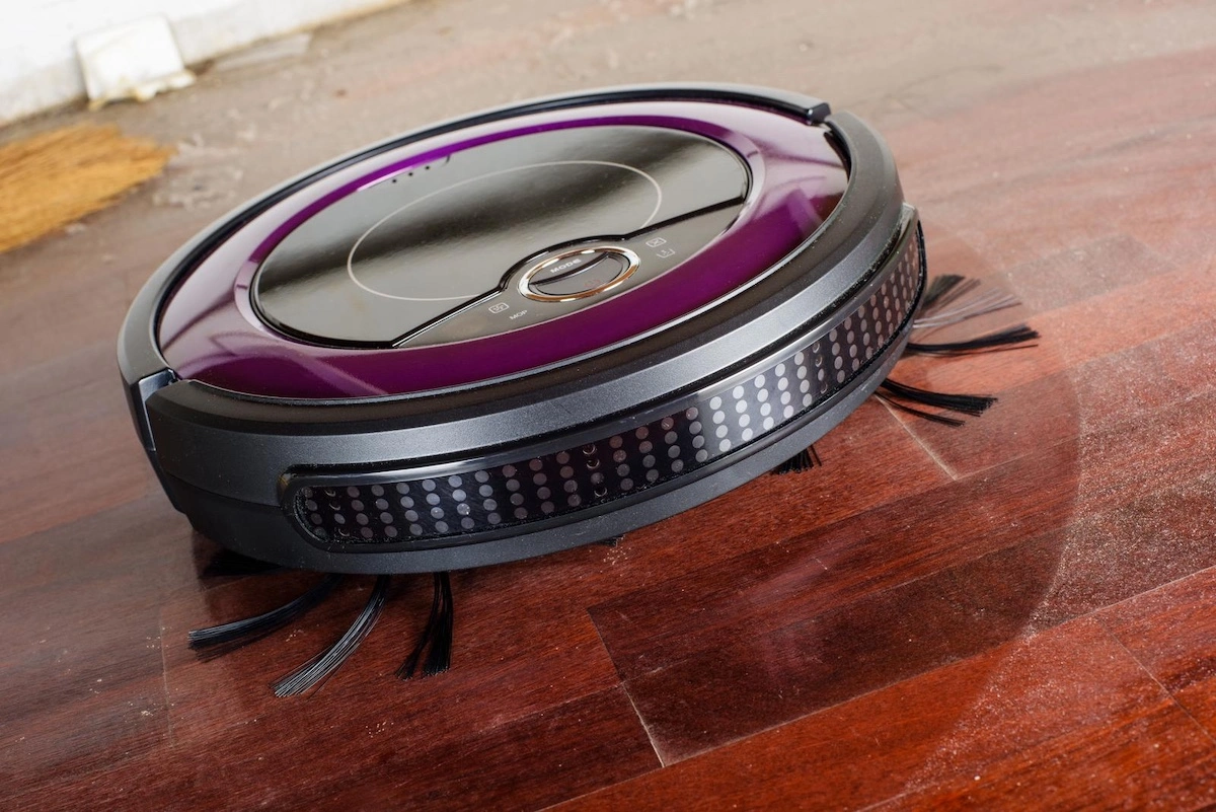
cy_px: 406
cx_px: 608
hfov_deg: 39.6
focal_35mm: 50
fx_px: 1689
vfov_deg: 27.0
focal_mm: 50
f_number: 10
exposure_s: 1/160
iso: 200
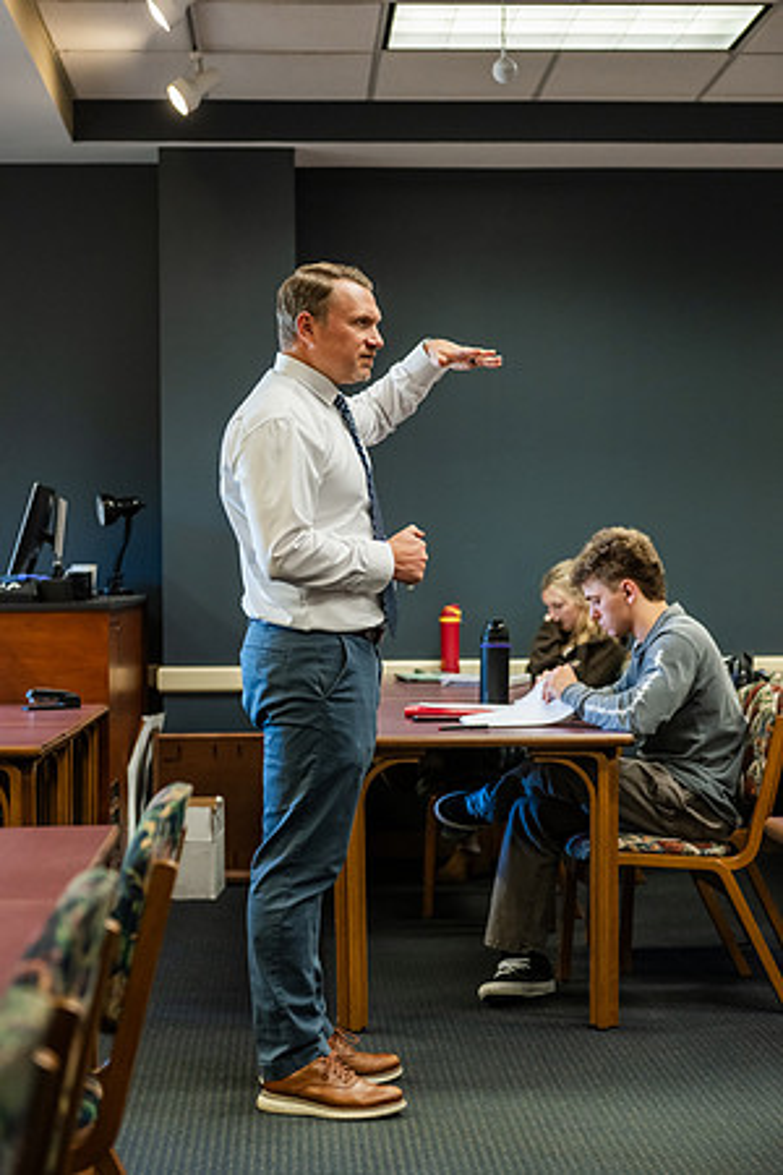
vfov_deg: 32.4
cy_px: 588
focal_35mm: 62
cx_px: 392
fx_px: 2023
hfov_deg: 21.9
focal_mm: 62
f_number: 3.2
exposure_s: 1/200
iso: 2000
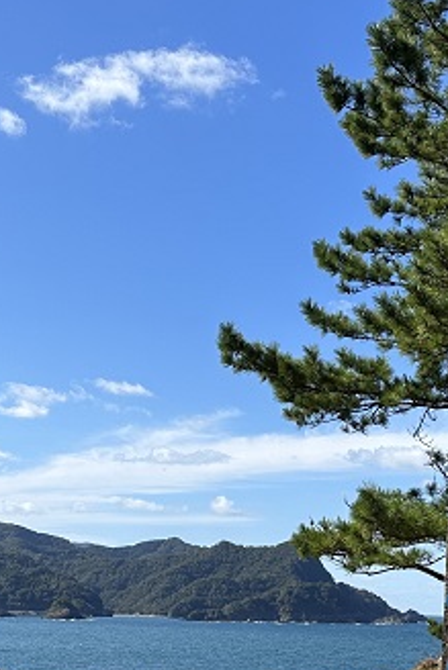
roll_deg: -2.1
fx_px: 1156
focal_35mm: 62
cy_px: 467
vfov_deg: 32.0
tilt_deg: +7.3
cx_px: 377
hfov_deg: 21.6
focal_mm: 6.86
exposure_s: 1/4184
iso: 80
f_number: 1.78
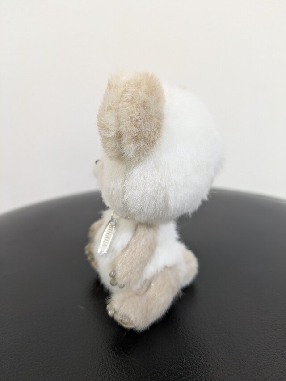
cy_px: 190
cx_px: 143
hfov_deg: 54.9
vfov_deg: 69.4
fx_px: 275
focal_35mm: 25
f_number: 1.89
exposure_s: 1/30
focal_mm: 5.43
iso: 256
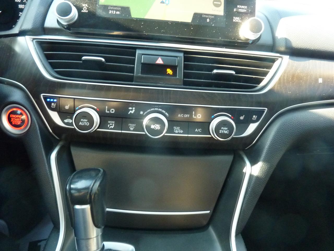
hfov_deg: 69.4
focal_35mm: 25
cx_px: 167
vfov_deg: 54.9
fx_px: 241
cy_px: 126
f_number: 3.3
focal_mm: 4.1
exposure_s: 1/30
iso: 400
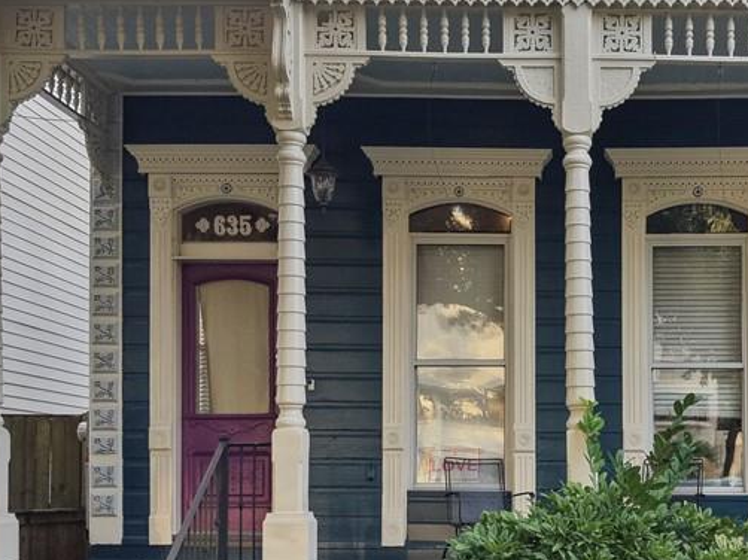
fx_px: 1058
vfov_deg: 29.6
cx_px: 553
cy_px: 232
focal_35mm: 49
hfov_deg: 38.0
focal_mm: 8.67
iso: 400
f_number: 1.8
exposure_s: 1/200
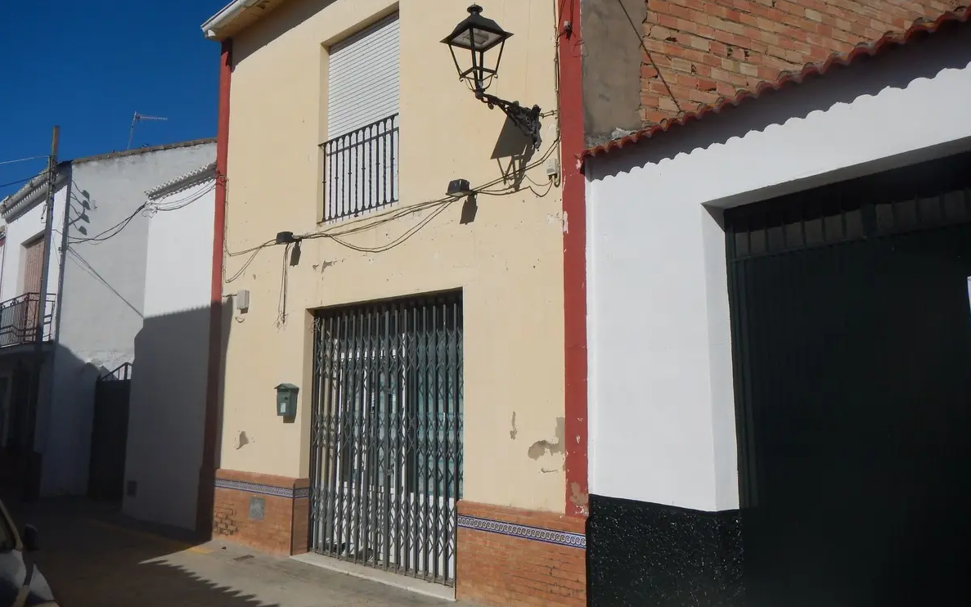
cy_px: 250
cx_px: 488
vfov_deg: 41.7
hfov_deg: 62.9
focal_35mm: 30
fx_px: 794
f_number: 7.8
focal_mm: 5
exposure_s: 1/800
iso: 125
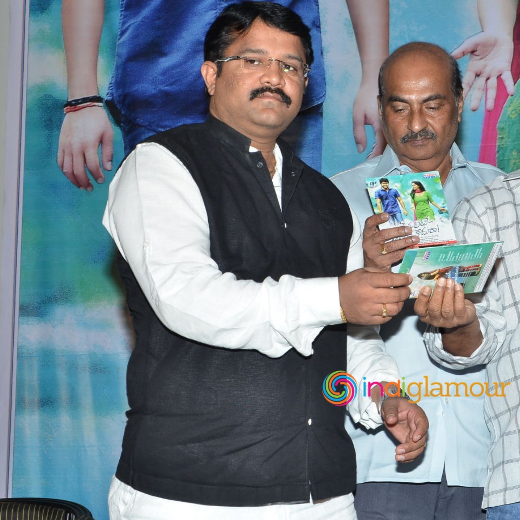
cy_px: 235
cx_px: 416
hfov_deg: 20.2
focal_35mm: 85
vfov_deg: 20.4
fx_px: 1445
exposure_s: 1/125
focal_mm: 40
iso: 500
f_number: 6.3
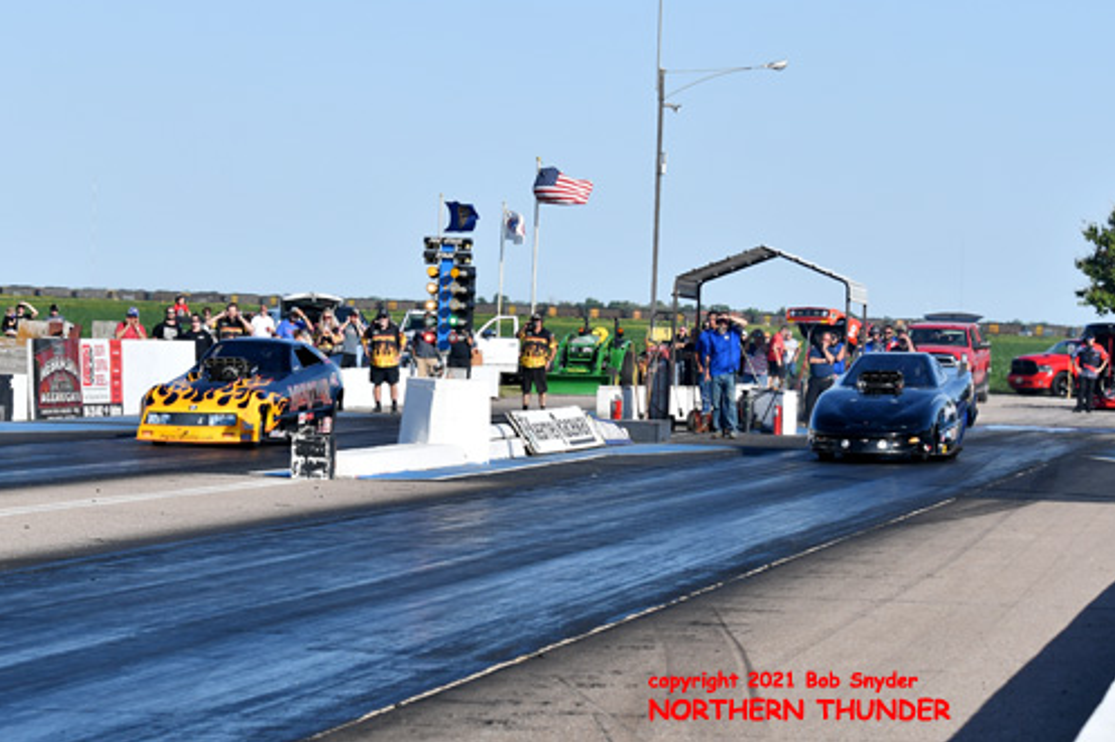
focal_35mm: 141
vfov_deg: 9.7
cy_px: 370
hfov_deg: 14.6
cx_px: 556
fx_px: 4365
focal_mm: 70
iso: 160
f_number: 5.6
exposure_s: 1/1250
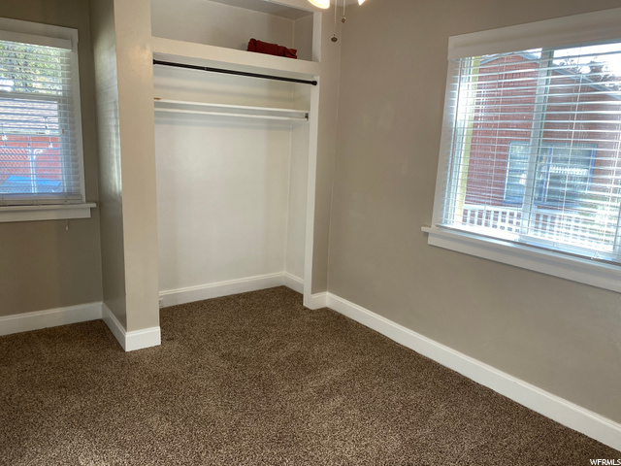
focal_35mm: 26
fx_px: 466
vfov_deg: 53.1
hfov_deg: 67.3
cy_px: 233
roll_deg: -2.5
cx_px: 310
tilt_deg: -11.4
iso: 80
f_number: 1.8
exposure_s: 1/120
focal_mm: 4.25
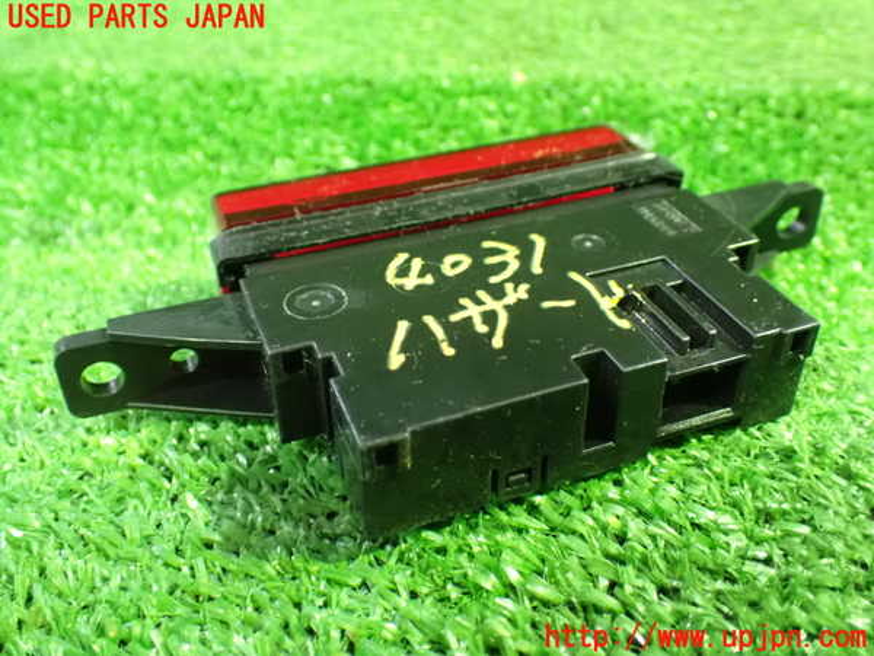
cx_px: 437
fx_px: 909
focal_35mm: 36
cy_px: 328
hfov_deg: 51.4
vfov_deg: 39.7
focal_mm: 6.37
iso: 1600
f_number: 2.5
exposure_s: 1/30
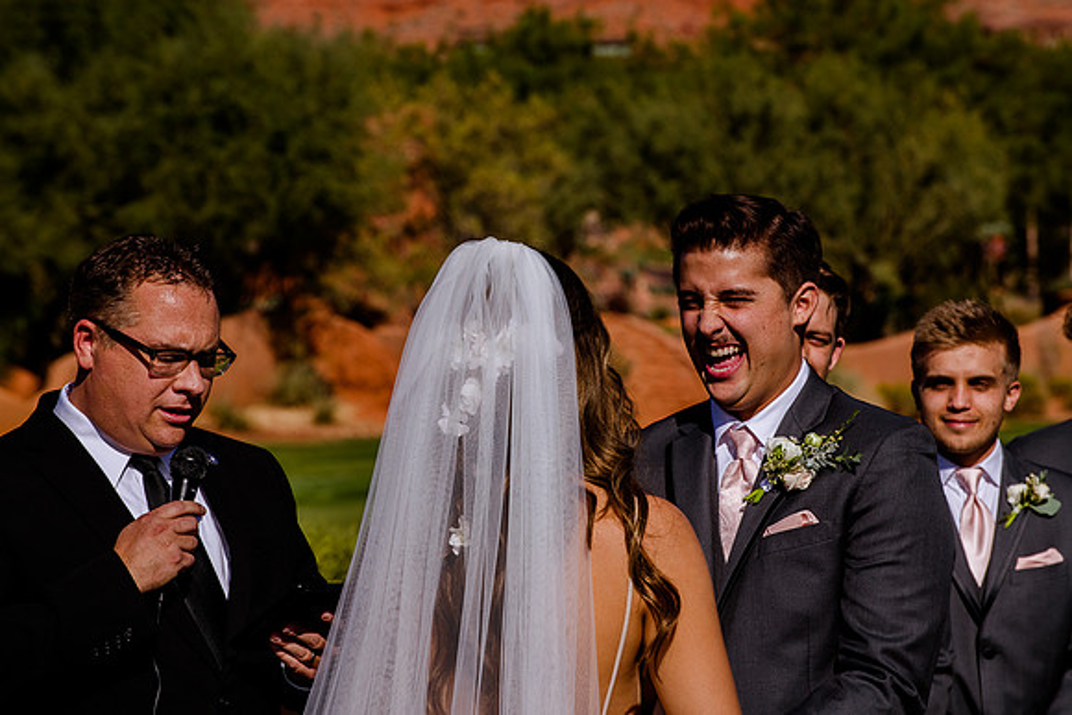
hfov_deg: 10.8
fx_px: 5659
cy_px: 358
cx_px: 536
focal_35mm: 190
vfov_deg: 7.2
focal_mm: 190
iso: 200
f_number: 11
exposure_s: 1/800
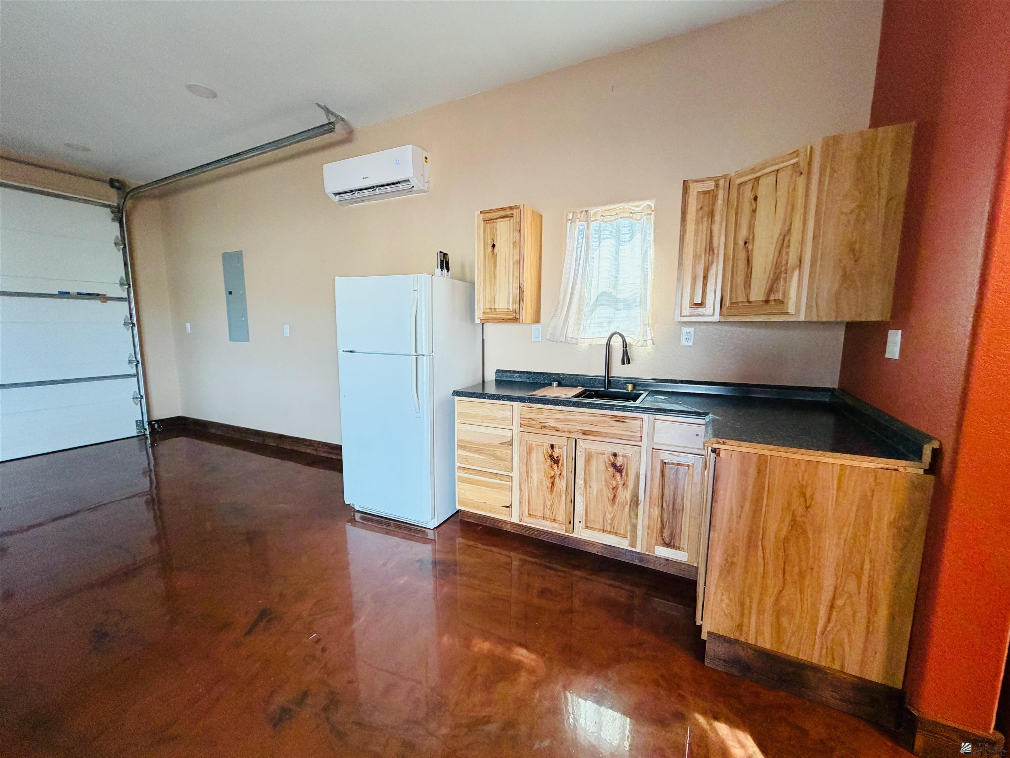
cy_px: 379
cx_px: 505
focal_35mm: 14
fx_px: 408
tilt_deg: -7.5
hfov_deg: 102.1
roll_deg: +0.0
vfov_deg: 85.7
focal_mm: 2.22
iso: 250
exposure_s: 1/60
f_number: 2.2
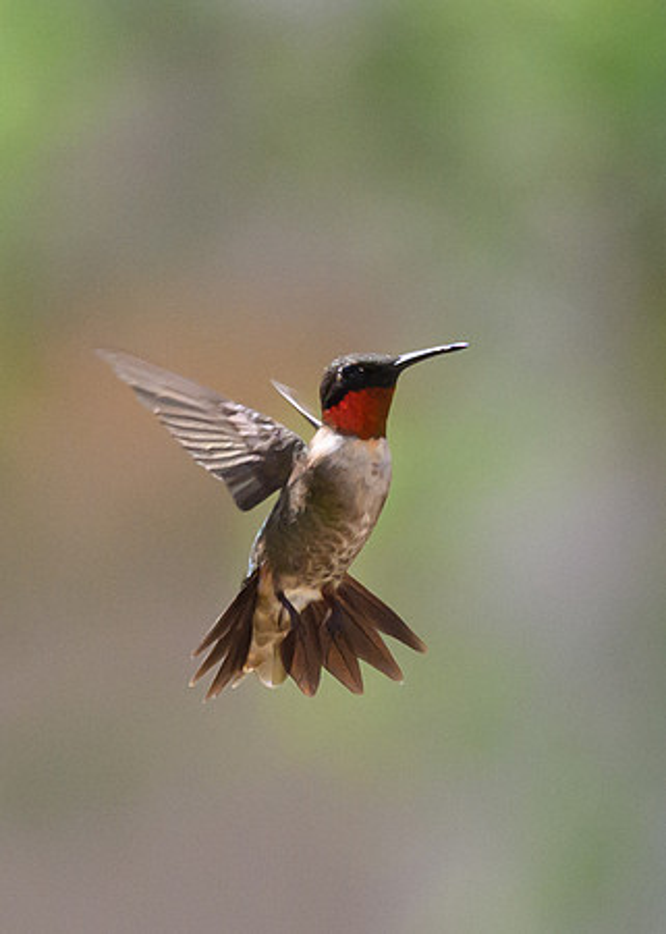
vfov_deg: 1.8
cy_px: 637
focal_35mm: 1123
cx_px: 1244
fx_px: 29773
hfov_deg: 1.3
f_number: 5.6
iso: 1800
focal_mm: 200
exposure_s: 1/3200
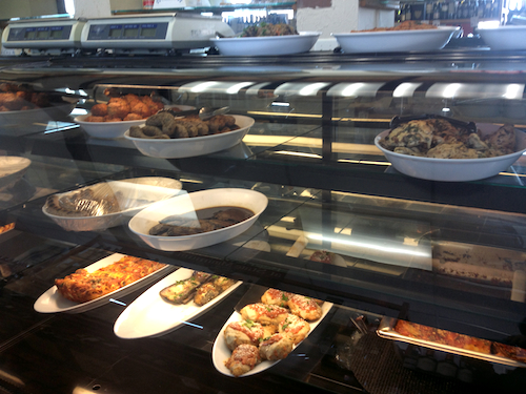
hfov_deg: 52.6
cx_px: 263
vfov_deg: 40.7
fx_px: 532
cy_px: 197
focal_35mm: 35
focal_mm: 4.28
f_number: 2.4
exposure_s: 1/40
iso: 80
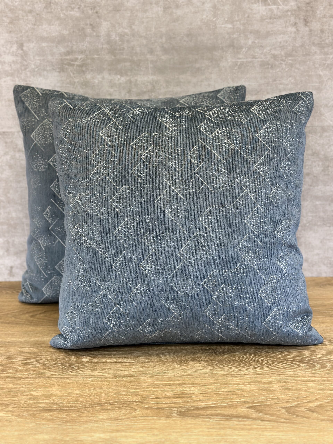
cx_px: 166
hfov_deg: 30.3
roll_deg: +0.9
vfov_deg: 39.7
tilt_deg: -14.3
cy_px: 222
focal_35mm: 48
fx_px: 616
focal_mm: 6.86
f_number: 1.78
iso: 100
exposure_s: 1/120
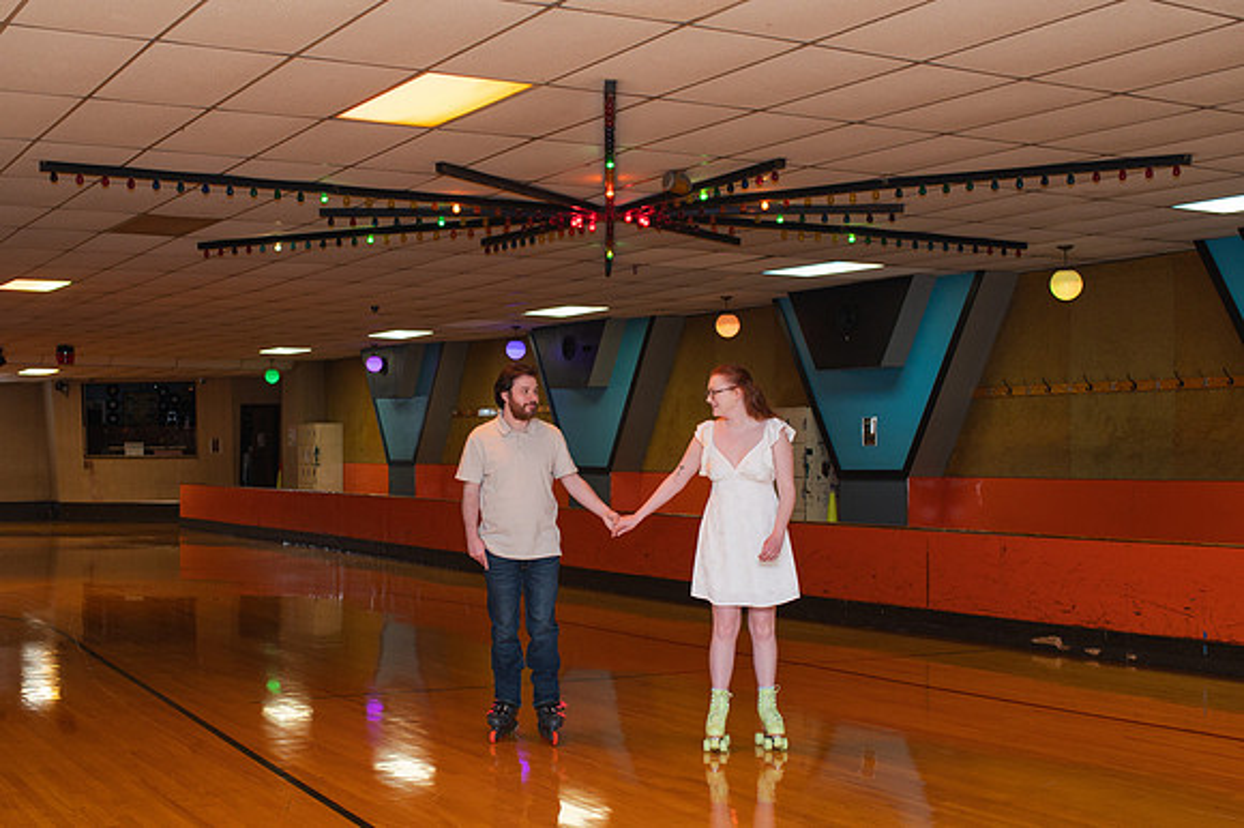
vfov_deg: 27.4
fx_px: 1699
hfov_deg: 40.2
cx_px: 547
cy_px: 458
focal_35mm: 49
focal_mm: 35
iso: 1000
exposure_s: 1/200
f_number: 3.2
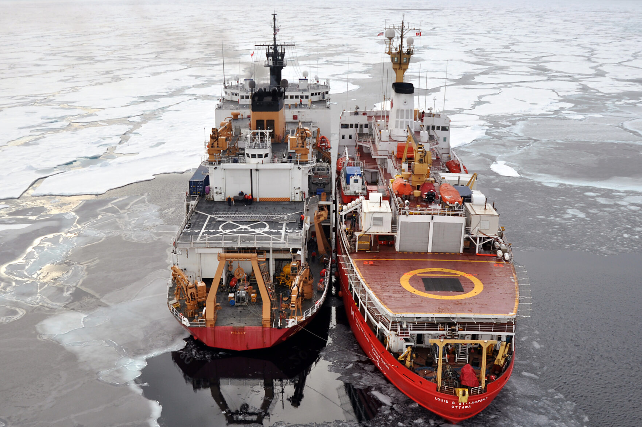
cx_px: 309
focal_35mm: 39
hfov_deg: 49.6
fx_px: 695
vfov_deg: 34.1
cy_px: 225
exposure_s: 1/200
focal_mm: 24
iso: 200
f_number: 5
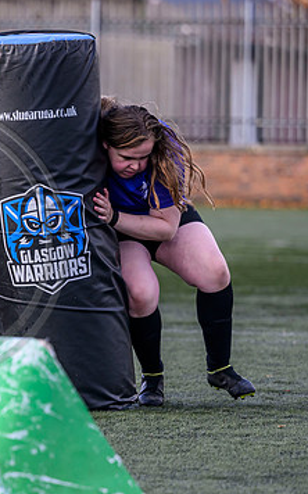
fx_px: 3605
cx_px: -74
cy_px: 277
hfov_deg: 4.9
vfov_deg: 7.8
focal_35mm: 268
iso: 500
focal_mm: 125
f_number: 3.2
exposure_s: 1/1250
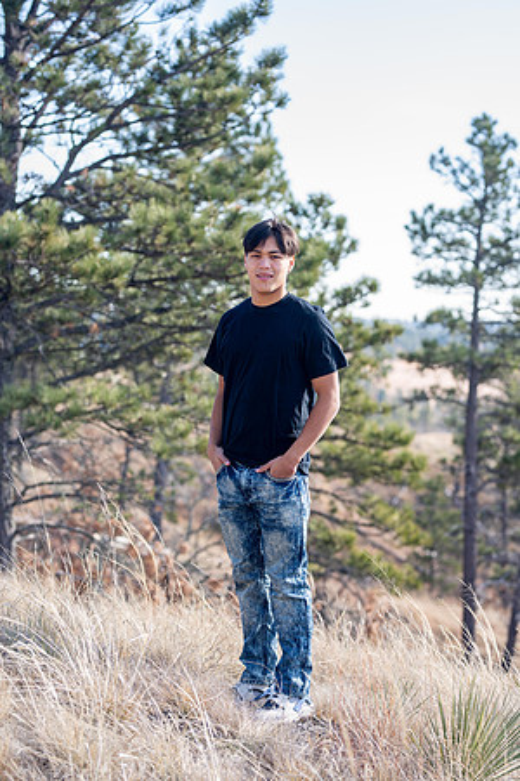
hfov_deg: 16.1
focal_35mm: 85
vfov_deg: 23.9
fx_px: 1842
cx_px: 260
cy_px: 390
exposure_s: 1/200
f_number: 3.2
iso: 31
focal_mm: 85
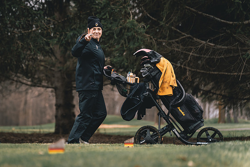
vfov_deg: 9.2
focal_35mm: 149
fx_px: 1036
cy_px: 64
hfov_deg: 13.7
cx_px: 91
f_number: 2.8
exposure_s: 1/4000
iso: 640
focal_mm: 116
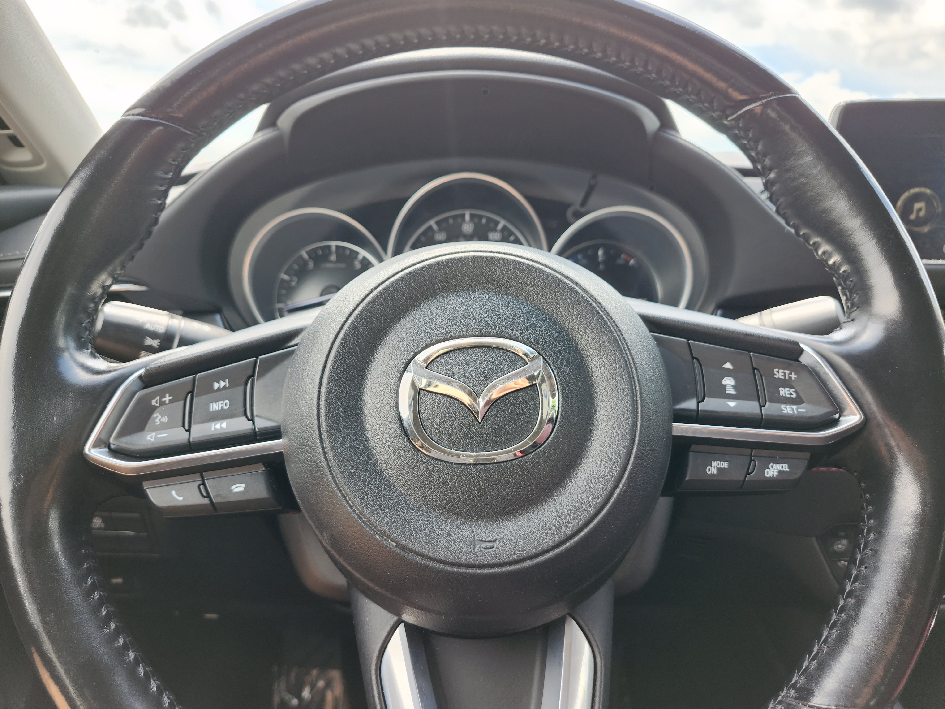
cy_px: 354
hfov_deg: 73.9
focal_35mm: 23
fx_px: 628
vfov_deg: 58.9
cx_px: 472
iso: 50
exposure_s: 1/180
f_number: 1.8
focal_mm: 5.54
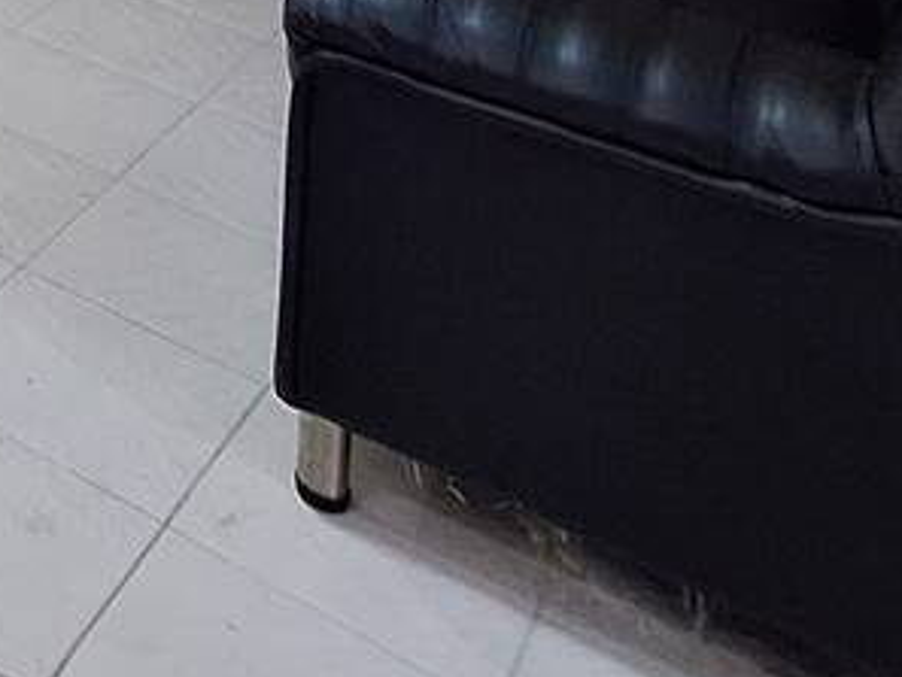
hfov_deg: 23.2
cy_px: -811
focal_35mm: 63
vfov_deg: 15.9
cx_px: -531
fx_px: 1642
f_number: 2.2
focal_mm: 1.74
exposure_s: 1/40
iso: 125
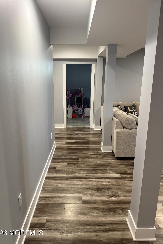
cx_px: 78
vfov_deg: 71.5
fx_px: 170
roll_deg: -0.2
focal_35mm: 25
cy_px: 122
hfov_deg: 51.3
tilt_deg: -13.0
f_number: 1.78
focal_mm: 6.76
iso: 320
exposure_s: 1/60
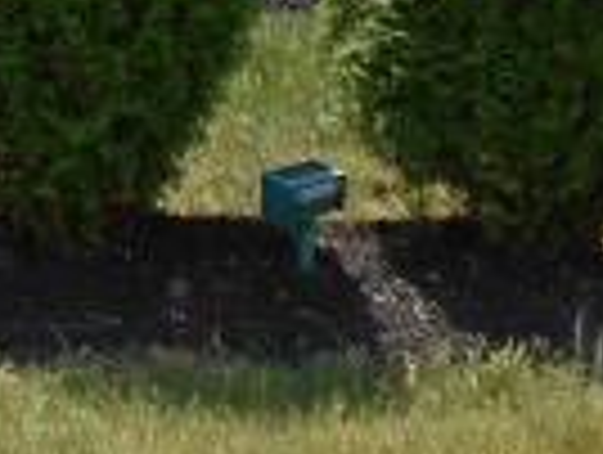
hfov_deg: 9.7
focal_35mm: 198
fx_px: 3455
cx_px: -238
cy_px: -854
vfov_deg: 6.9
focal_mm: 4.6
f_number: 3.2
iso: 80
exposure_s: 1/640
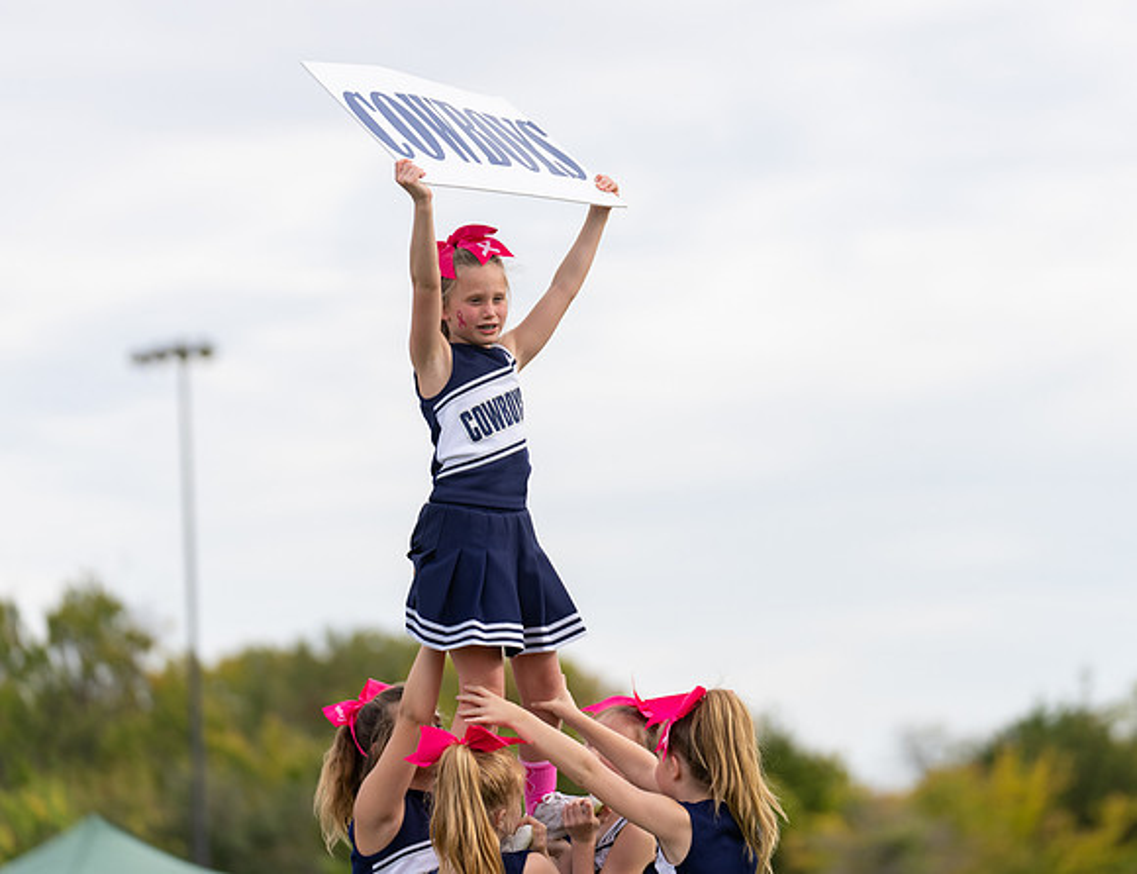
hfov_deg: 9.8
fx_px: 6617
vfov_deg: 7.6
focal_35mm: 200
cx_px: 666
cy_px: 339
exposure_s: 1/1250
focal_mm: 146
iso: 160
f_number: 2.8
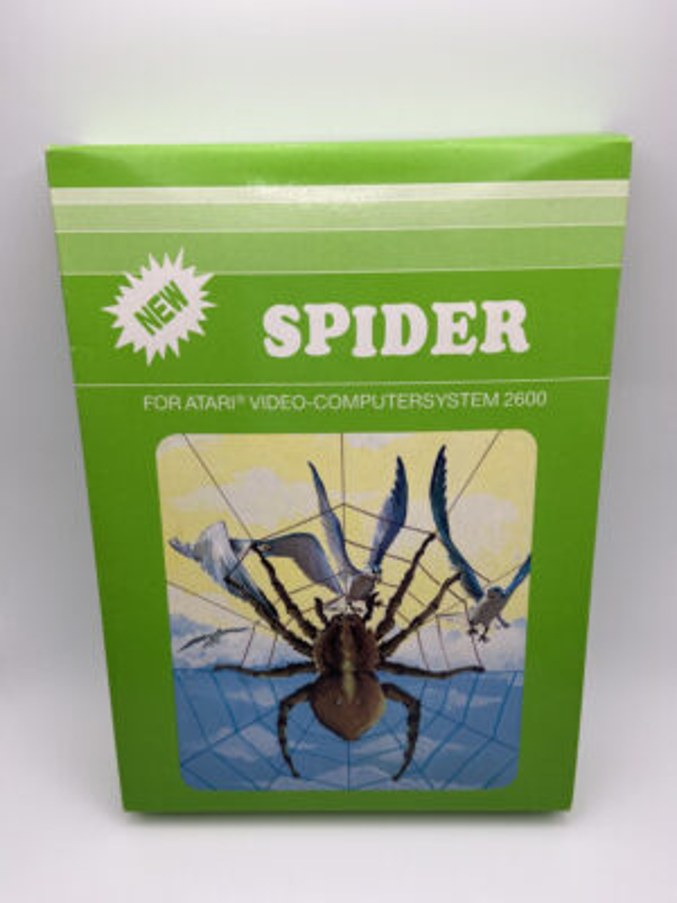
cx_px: 338
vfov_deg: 67.3
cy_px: 452
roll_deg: +5.0
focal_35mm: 26
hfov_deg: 53.1
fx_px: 678
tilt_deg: -38.6
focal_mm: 4.25
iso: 32
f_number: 1.8
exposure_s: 1/237
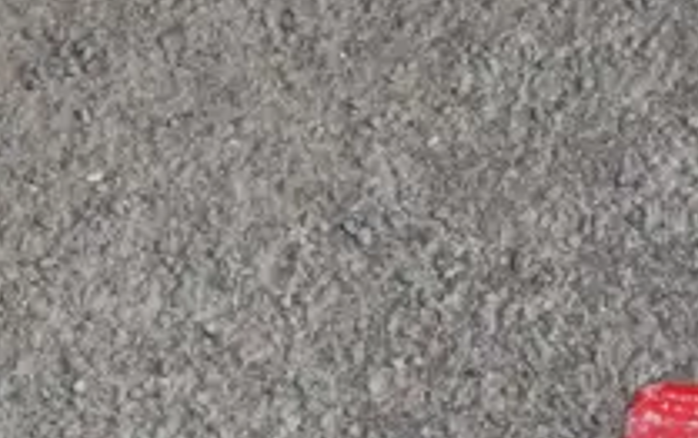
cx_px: 955
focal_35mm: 156
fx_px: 2970
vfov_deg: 8.3
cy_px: 510
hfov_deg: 12.9
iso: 200
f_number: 6.3
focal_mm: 15
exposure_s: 1/250
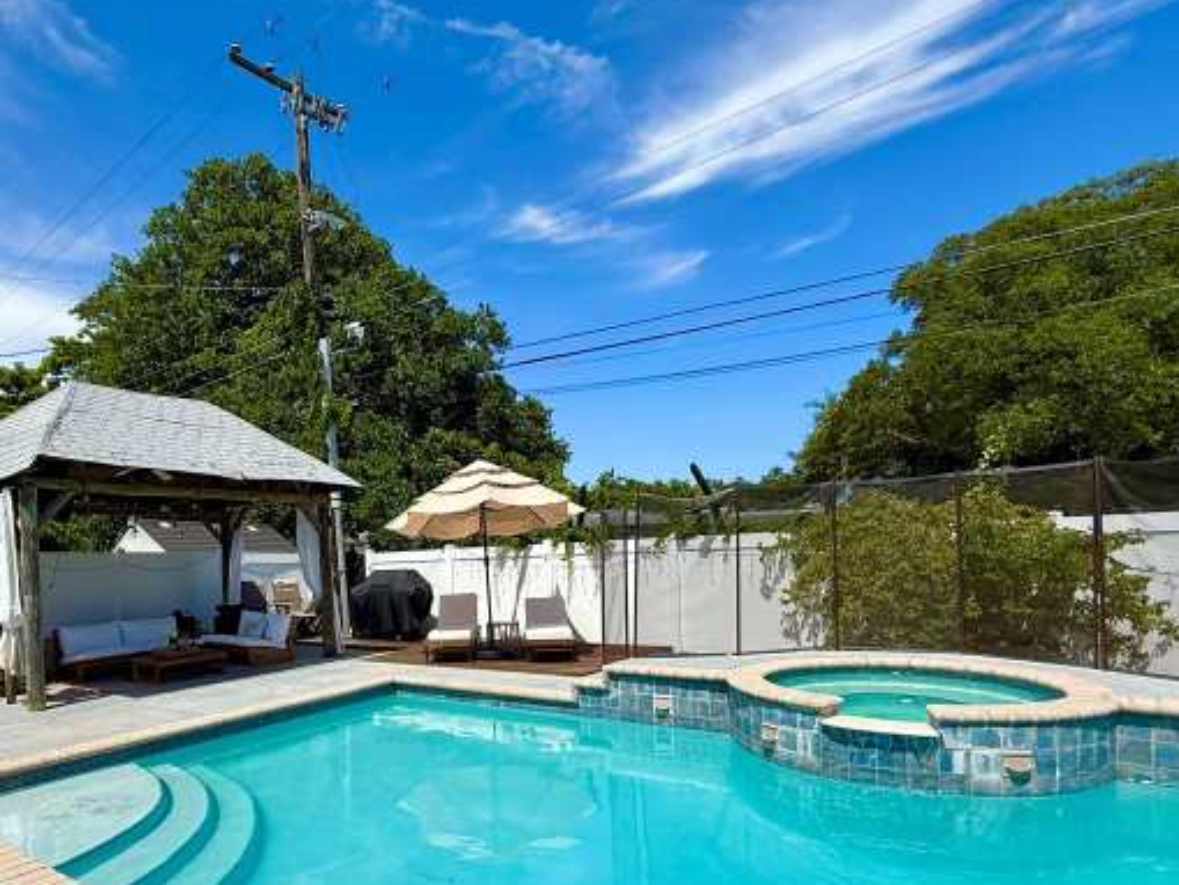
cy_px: 568
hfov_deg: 74.4
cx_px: 408
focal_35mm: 22
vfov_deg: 60.1
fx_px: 749
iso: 50
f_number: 2.2
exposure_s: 1/2611
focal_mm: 2.22
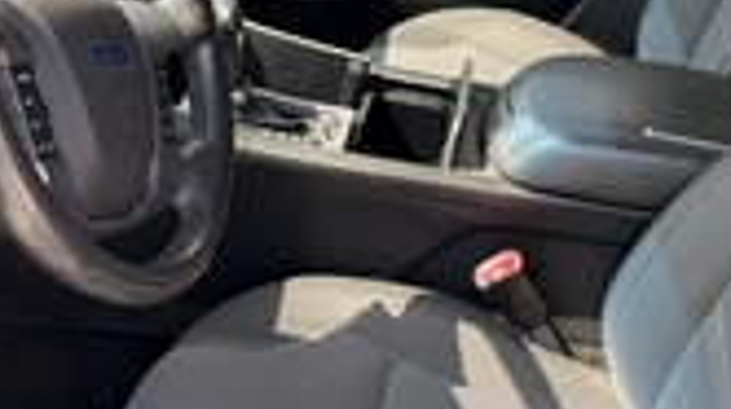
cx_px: 476
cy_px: 202
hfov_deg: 33.1
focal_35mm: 63
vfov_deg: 19.1
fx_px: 1220
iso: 80
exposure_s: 1/358
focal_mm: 6.76
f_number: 1.78
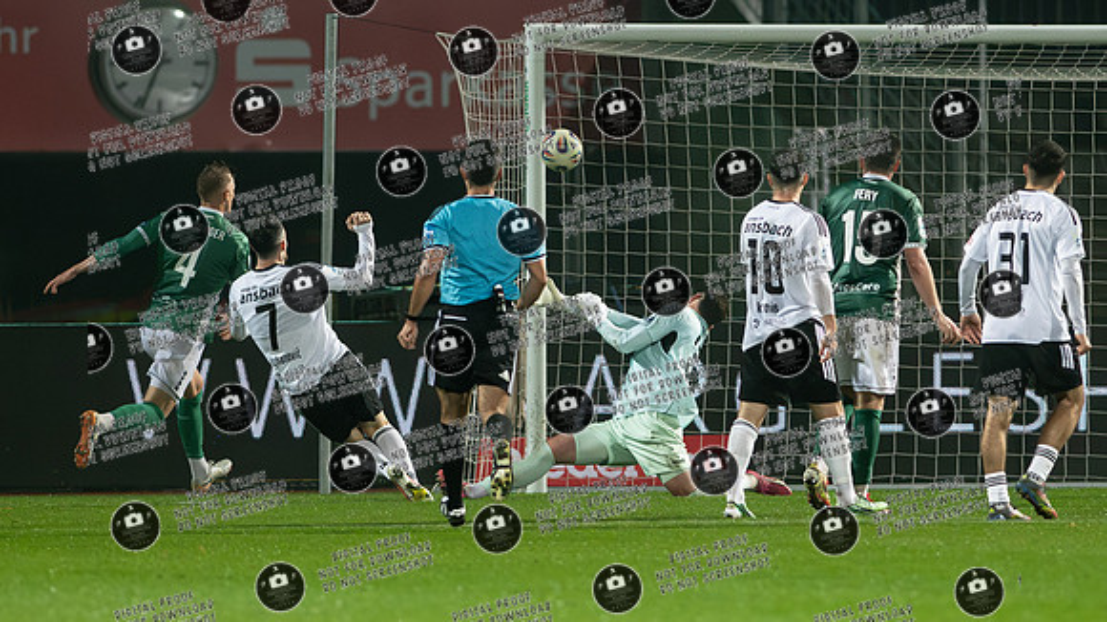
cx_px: 633
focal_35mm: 741
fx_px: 21733
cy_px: 246
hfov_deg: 2.9
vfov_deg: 1.6
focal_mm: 300
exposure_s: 1/1250
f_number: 3.5
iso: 3200
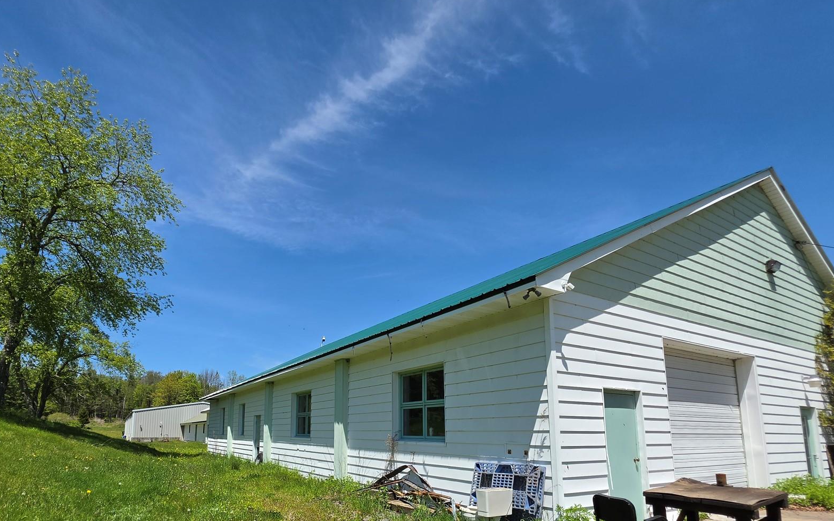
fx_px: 409
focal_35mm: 18
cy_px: 376
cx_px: 360
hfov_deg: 90.5
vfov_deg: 62.1
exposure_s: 1/2060
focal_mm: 2.2
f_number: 1.9
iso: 32
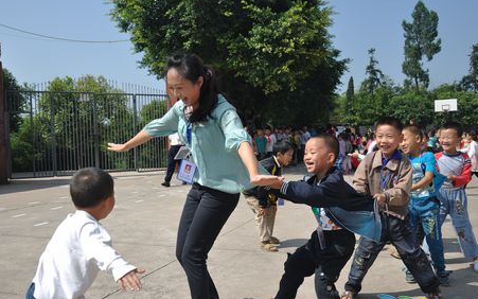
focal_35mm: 36
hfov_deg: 54.6
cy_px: 165
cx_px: 247
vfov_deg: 35.7
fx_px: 463
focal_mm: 21
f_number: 4.8
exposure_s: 1/750
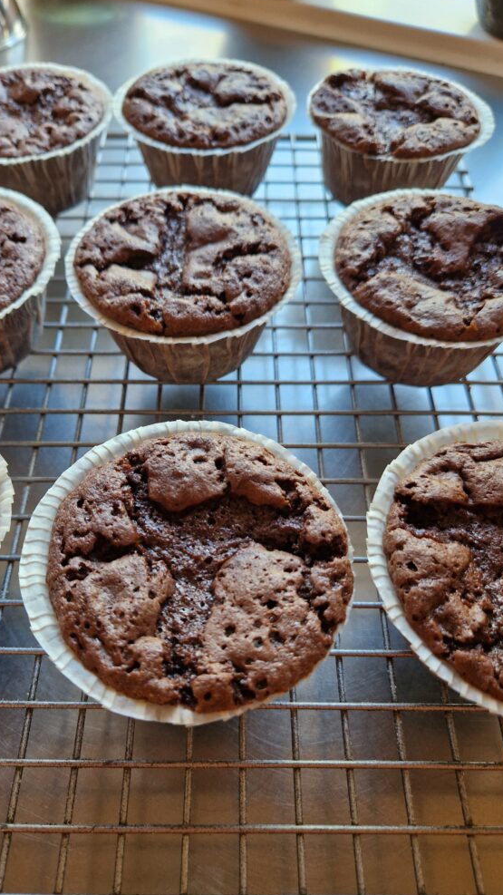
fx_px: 617
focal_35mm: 26
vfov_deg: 71.9
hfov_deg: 44.3
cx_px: 223
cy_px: 443
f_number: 1.8
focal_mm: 5.4
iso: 125
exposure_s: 1/100
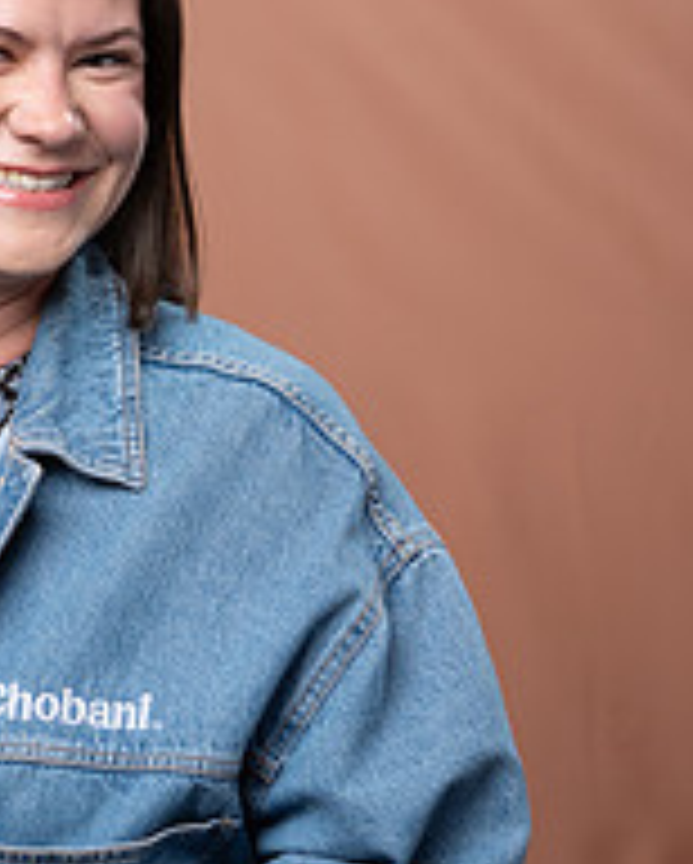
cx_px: 50
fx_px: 3942
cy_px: 536
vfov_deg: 12.5
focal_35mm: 154
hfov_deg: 10.0
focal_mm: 70
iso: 320
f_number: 4
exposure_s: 1/160
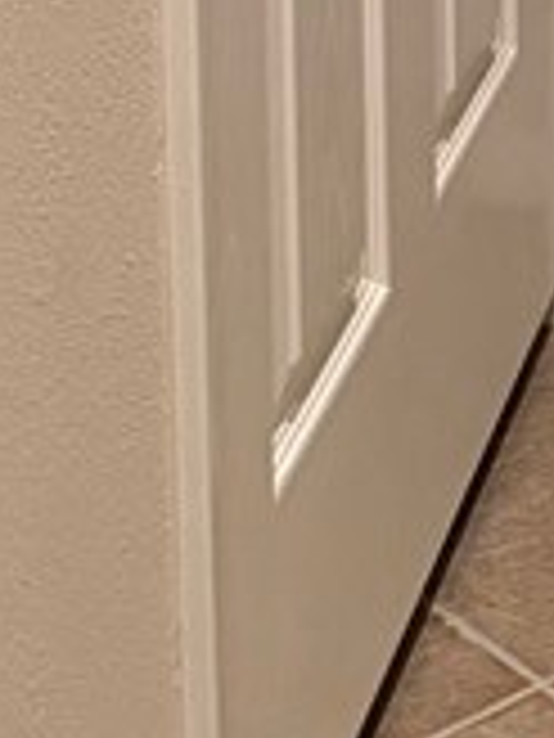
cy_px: -1134
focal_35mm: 150
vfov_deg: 10.8
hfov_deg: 9.0
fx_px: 3201
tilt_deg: -3.8
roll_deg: -0.2
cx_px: 1311
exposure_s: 1/60
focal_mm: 6.76
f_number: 1.78
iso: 500
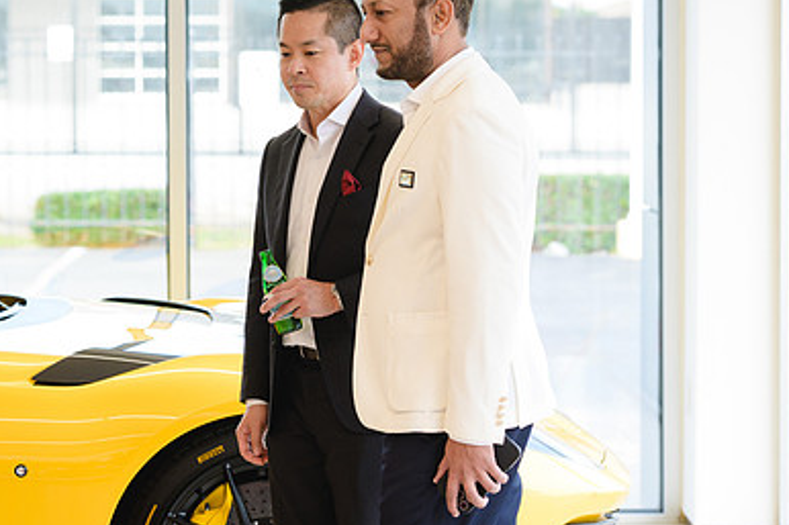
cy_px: 173
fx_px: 3176
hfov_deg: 14.1
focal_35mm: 145
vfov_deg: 9.4
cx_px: 289
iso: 400
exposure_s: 1/200
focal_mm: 85
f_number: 4
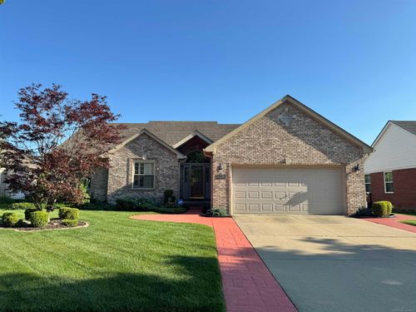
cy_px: 156
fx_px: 288
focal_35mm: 24
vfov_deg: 56.8
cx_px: 208
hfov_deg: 71.6
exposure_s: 1/2959
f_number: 1.78
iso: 80
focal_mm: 6.76
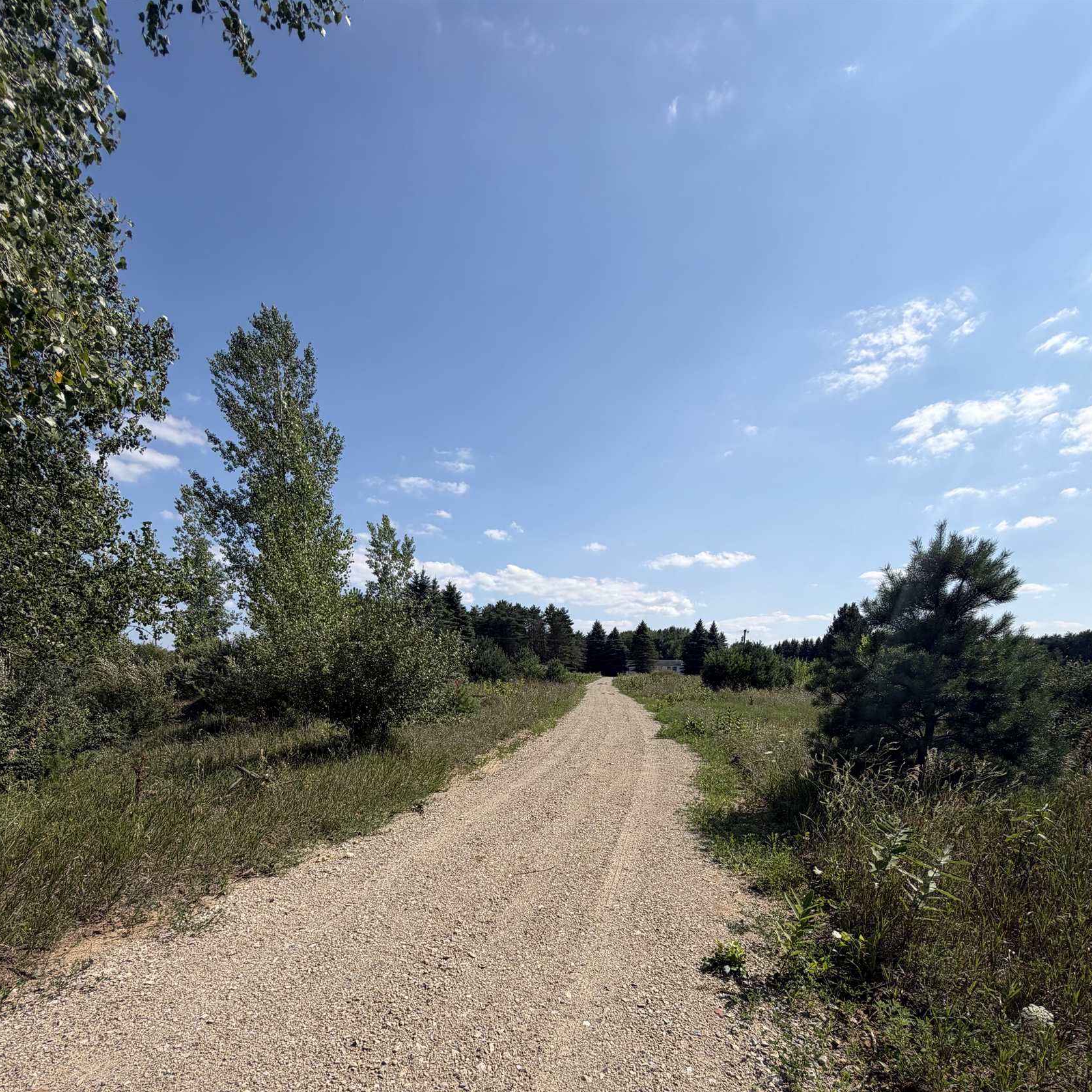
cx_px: 538
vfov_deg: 80.5
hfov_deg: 84.0
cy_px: 749
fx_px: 607
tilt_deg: -6.1
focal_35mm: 17
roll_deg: -0.6
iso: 20
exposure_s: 1/1189
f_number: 2.2
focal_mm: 2.22
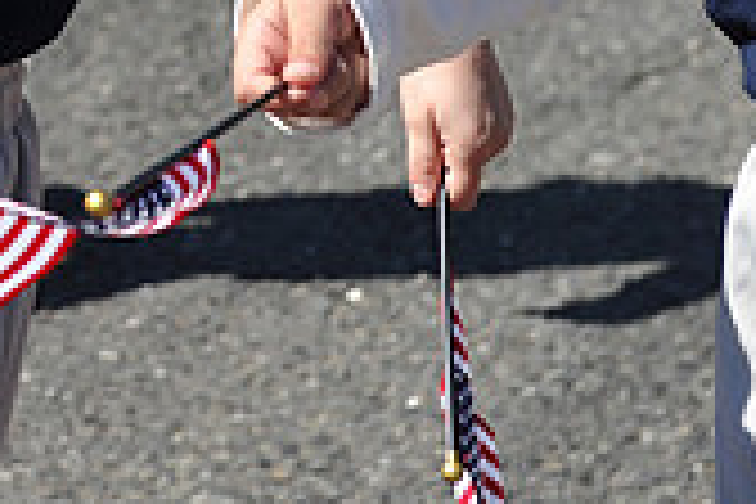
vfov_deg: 5.6
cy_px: -324
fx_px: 5061
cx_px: -320
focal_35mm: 241
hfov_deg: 8.4
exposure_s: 1/800
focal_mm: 70
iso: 200
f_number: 5
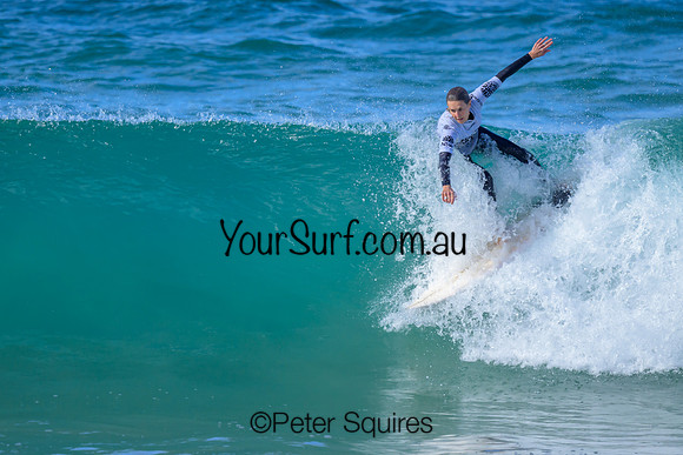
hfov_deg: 1.9
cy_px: 230
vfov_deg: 1.3
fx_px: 20843
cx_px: 383
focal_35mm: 1098
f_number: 6.3
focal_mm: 800
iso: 560
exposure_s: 1/2000
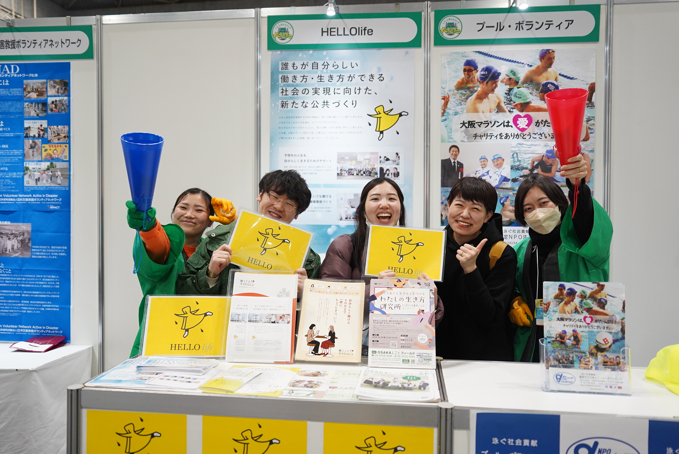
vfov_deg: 42.4
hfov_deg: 60.2
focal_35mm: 31
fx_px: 585
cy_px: 227
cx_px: 340
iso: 2000
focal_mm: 31
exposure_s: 1/250
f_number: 3.2
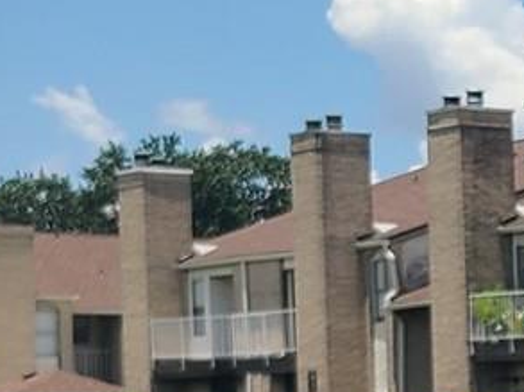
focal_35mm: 182
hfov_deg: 8.7
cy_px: 557
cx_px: 1638
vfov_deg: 8.0
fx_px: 2752
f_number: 1.8
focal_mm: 5.4
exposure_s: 1/2593
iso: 40
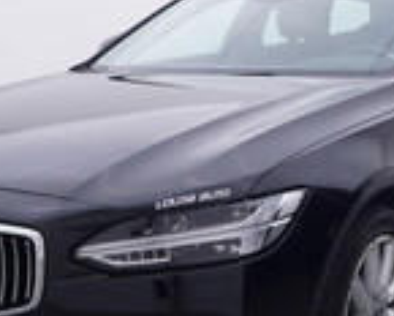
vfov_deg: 19.2
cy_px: 121
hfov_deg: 23.6
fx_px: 930
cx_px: 311
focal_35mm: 80
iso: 200
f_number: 5
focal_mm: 15
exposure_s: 1/80
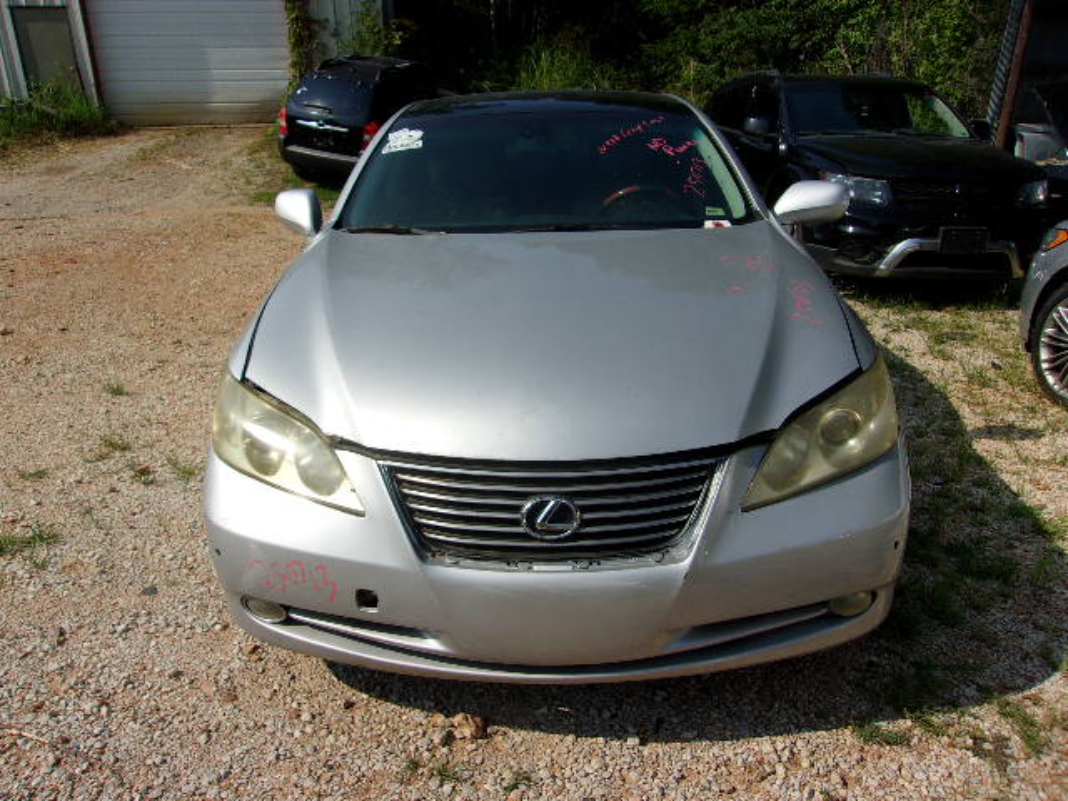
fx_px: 833
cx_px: 534
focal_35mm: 27
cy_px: 400
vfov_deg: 51.4
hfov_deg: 65.3
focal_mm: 4.9
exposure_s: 1/150
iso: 80
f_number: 10.4
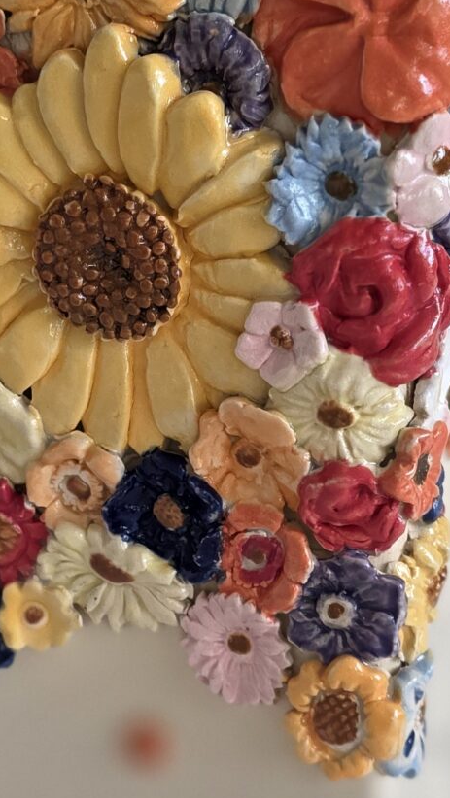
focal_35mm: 78
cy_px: 501
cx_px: 168
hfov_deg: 15.5
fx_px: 1653
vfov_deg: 27.1
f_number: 1.7
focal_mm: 6.25
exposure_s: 1/180
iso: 200
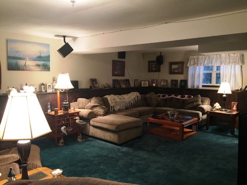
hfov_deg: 61.7
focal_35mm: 29
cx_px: 124
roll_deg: -1.7
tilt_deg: -3.8
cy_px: 92
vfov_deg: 48.2
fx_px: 207
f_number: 2.2
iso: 80
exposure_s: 1/15
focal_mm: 4.15
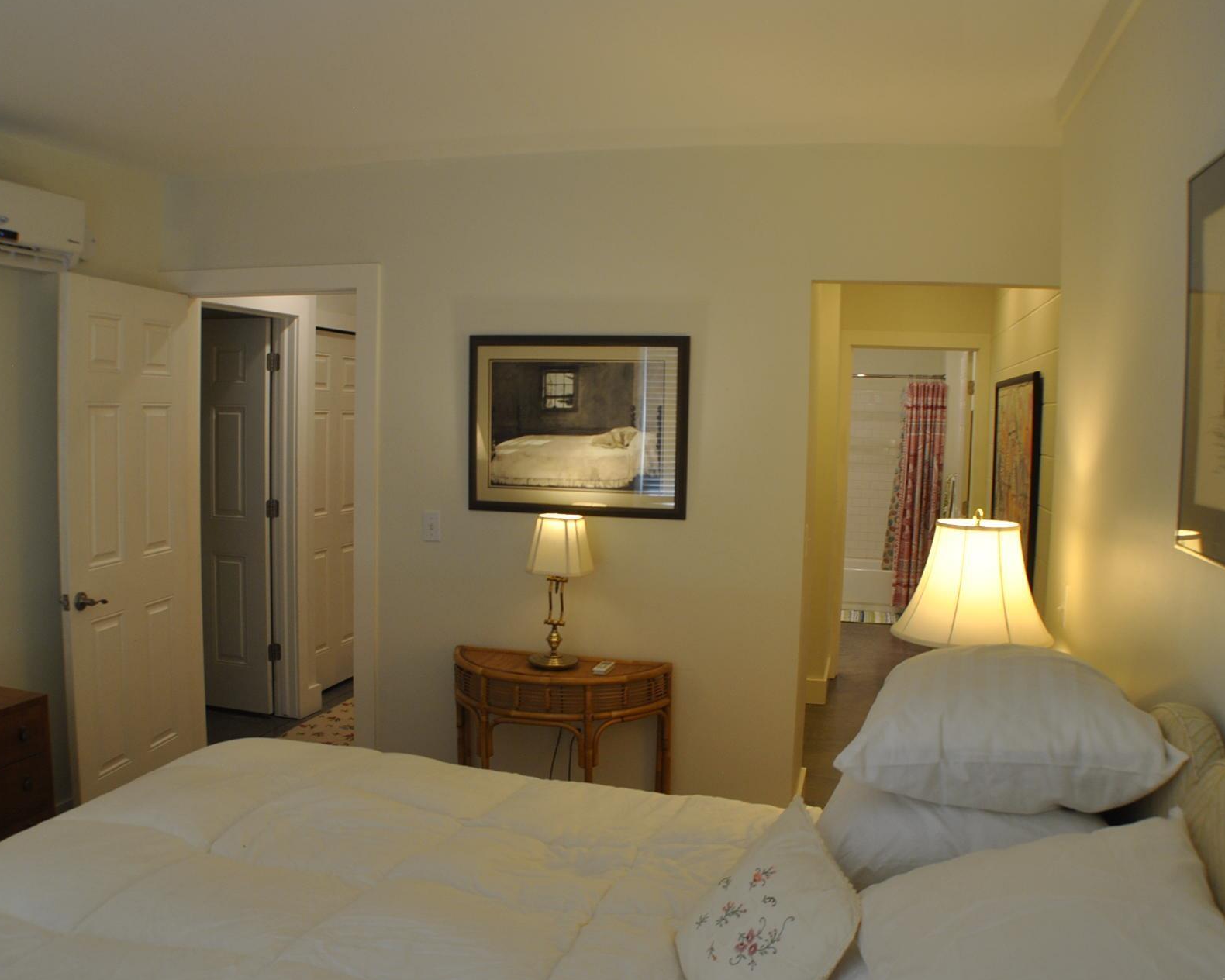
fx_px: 1378
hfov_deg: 47.9
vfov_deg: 39.2
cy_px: 498
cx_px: 594
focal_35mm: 38
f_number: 3.5
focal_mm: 22
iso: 200
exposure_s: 1/30
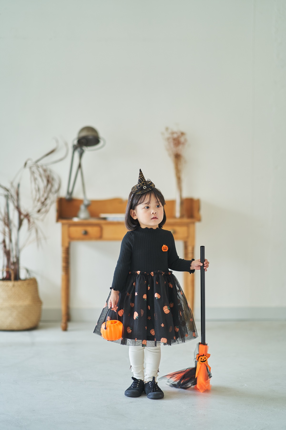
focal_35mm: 85
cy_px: 215
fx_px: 1013
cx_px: 143
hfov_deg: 16.1
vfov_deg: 23.9
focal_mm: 85
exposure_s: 1/250
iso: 250
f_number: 1.4
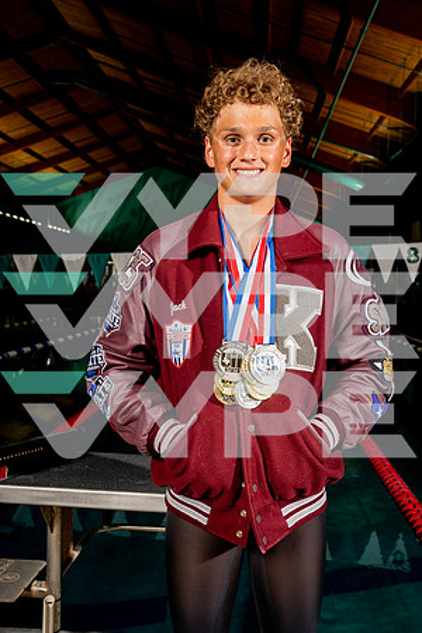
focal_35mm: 33
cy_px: 316
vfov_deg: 57.2
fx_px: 580
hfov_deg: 40.0
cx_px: 211
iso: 400
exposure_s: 1/125
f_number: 7.1
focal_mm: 33
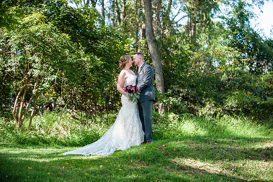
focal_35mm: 82
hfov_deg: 24.8
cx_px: 136
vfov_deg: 16.6
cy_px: 91
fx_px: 621
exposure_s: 1/500
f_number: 2.8
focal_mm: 82
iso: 400
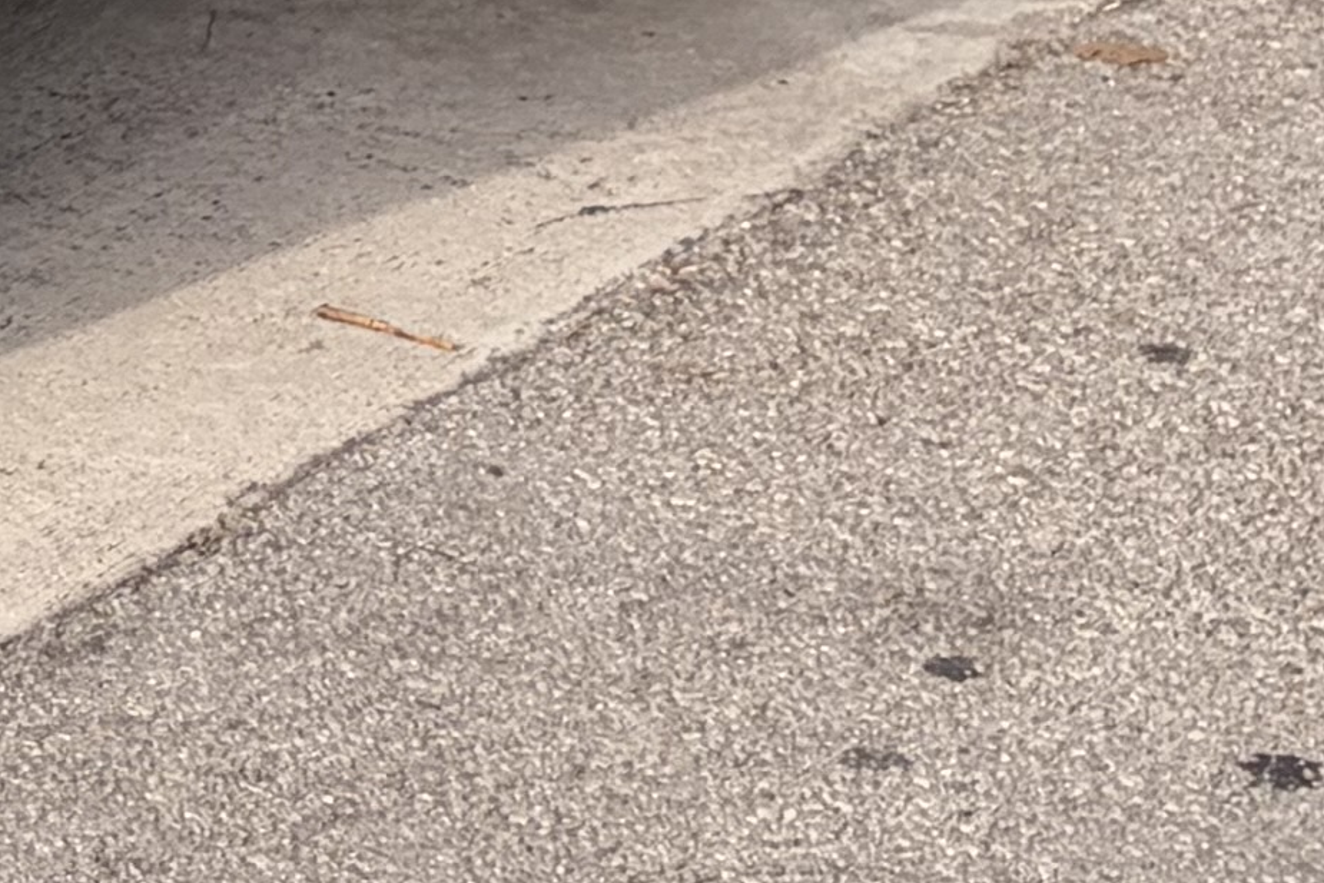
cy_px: -1292
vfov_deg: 7.6
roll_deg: +1.6
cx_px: -976
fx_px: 6142
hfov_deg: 11.5
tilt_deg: -8.7
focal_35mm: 167
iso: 50
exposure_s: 1/2364
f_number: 1.6
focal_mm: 5.96
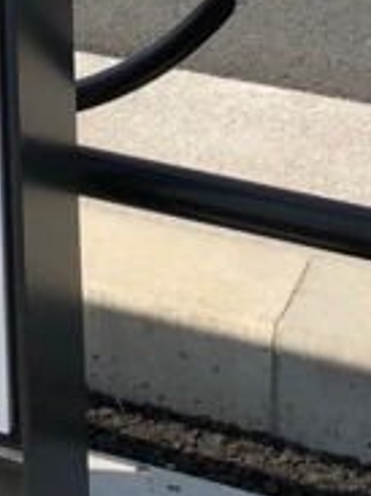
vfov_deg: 10.8
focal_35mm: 157
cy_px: -686
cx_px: -62
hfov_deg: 9.3
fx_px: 2246
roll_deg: -0.9
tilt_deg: -12.5
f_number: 1.8
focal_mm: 4
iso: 20
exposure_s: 1/2288
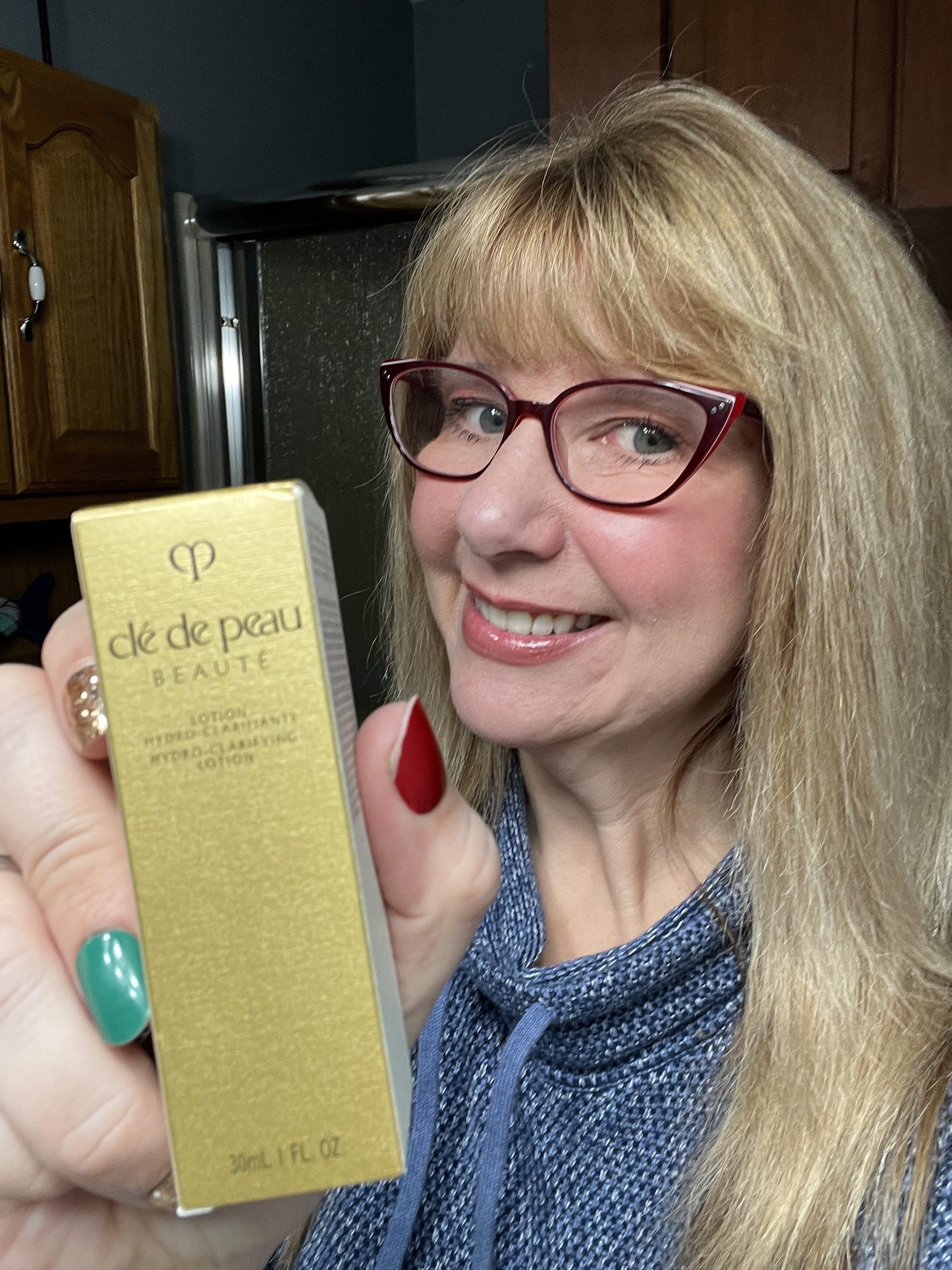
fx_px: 1100
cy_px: 635
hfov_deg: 46.8
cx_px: 476
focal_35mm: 30
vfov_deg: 60.0
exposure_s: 1/60
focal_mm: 2.71
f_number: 2.2
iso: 100
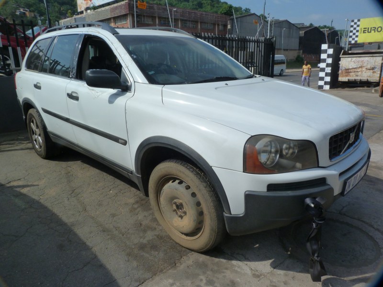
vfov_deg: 54.9
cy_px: 144
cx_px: 192
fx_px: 277
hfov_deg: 69.4
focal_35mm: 25
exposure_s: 1/500
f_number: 5.6
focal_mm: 4.5
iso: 125
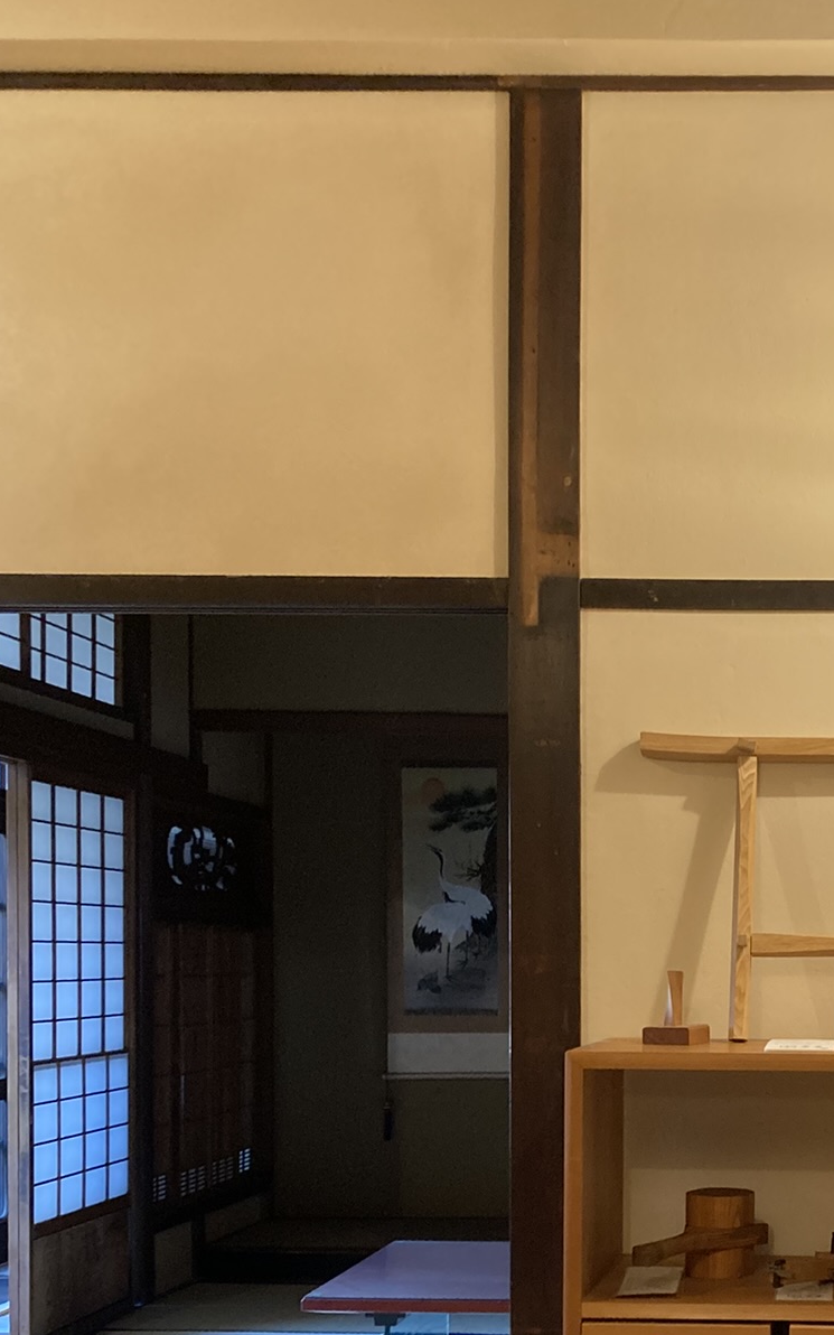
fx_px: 1855
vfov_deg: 38.6
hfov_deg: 24.5
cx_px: 775
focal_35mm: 51
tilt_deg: -0.1
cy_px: 990
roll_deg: -1.2
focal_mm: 3.99
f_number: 1.8
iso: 160
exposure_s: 1/60
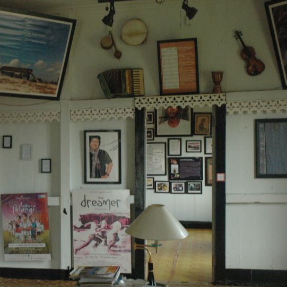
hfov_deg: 25.8
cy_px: 155
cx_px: 59
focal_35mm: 66
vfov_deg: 26.2
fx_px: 616
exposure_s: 1/13
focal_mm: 31
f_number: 22
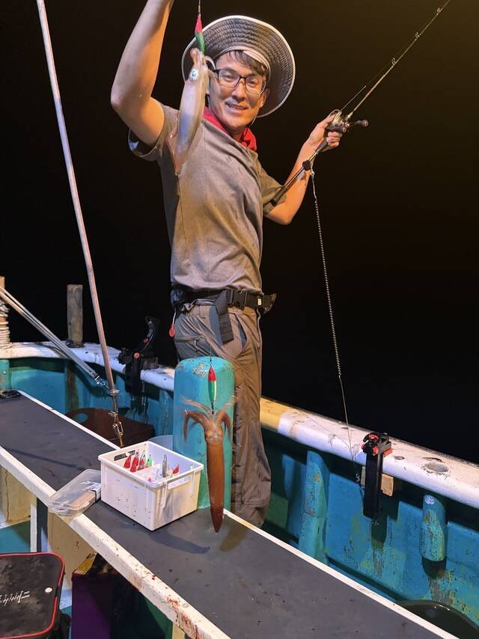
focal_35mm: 26
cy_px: 320
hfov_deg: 53.0
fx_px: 480
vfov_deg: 67.3
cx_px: 240
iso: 320
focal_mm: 5.96
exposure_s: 1/59
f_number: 1.6
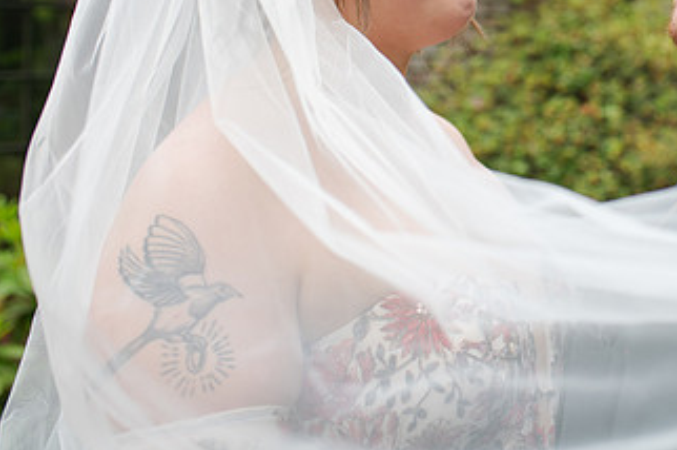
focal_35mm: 63
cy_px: 69
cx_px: 589
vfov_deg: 21.2
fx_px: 1184
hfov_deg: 30.7
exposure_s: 1/320
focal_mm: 35
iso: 100
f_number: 3.2
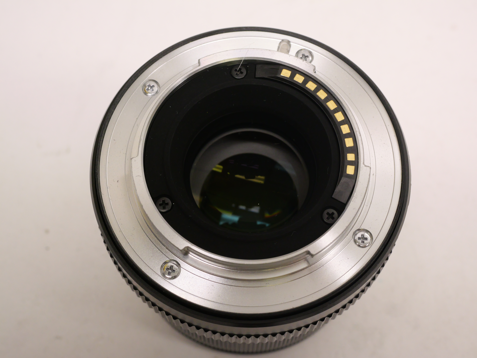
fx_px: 827
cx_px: 238
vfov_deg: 24.4
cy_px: 179
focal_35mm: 60
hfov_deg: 32.2
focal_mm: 30
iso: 1600
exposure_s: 1/60
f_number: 8
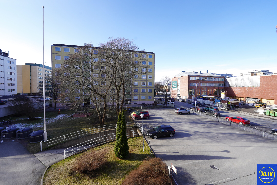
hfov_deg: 104.3
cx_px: 138
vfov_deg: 81.2
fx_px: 108
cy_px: 92
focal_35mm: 14
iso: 100
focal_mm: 14
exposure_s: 1/125
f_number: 8
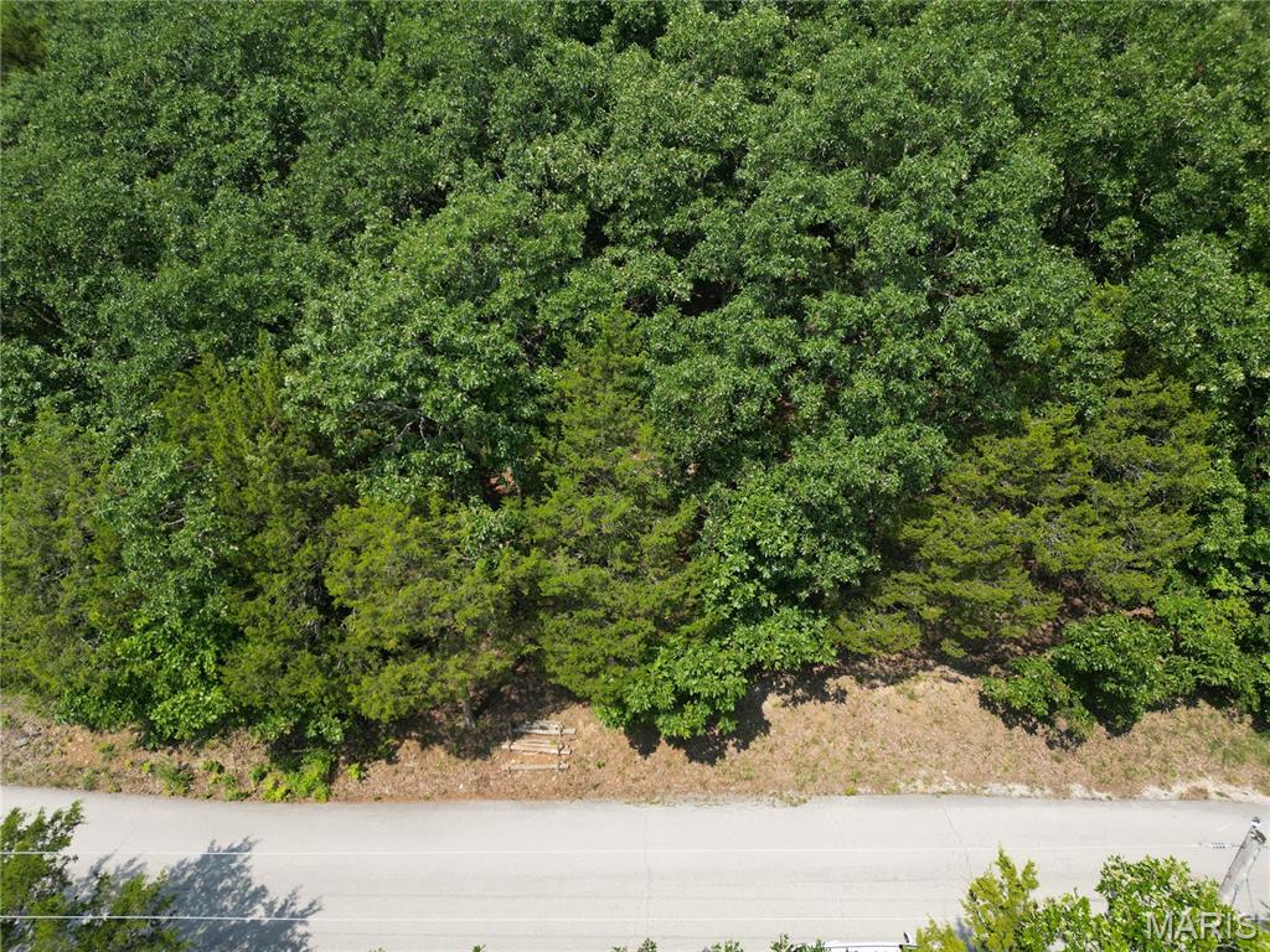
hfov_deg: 71.6
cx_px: 635
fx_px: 881
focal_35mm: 24
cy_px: 476
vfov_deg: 56.8
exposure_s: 1/2000
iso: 130
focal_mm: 6.72
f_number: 1.7
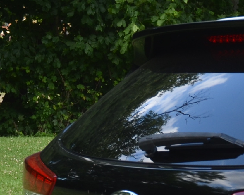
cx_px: 464
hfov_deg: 12.6
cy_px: 284
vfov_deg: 10.9
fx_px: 989
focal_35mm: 137
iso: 220
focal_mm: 22
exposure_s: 1/125
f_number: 5.6
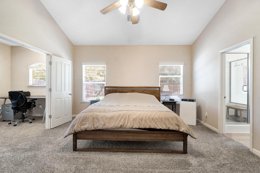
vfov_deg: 77.3
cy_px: 86
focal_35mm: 15
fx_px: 108
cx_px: 130
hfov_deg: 100.4
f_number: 8
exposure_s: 1/10
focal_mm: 10
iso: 400
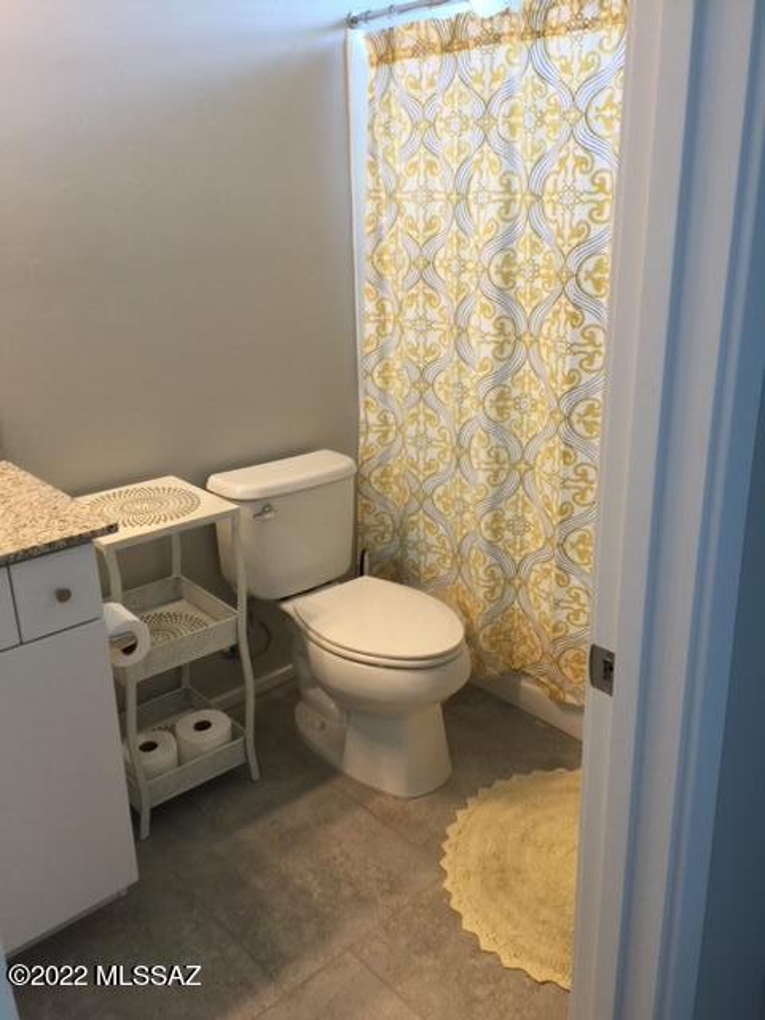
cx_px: 382
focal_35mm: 29
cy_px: 510
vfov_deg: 61.7
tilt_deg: -19.8
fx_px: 855
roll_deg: +1.3
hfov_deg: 48.2
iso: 50
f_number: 2.2
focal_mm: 4.15
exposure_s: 1/30
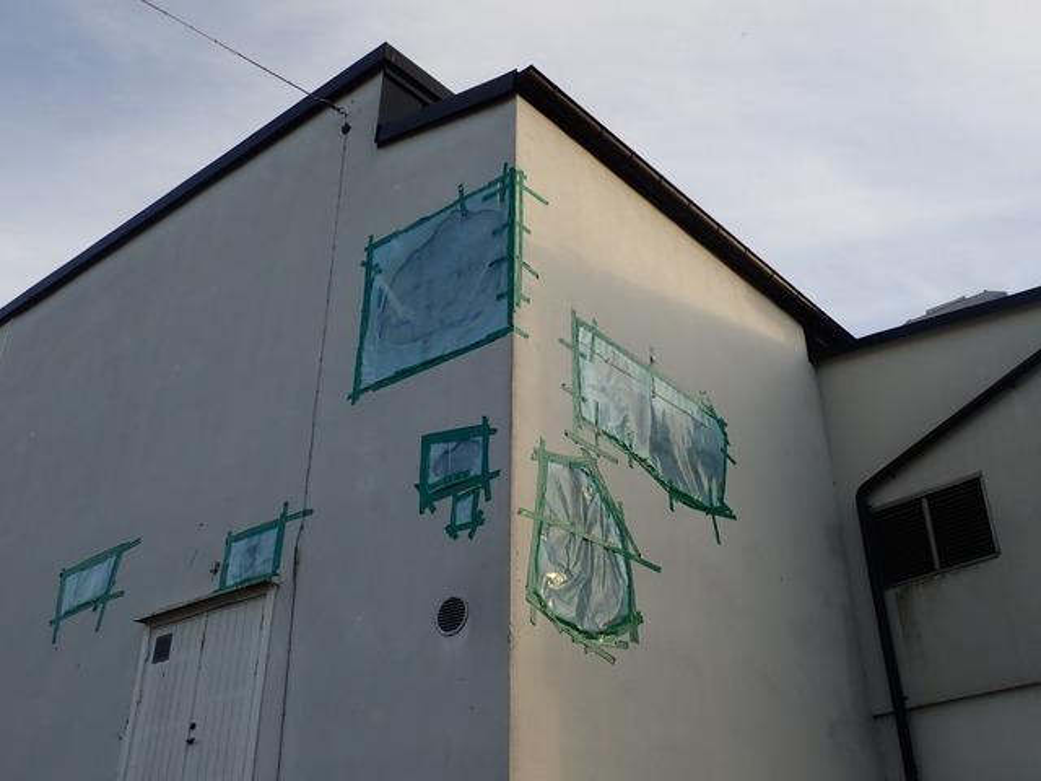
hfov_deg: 52.6
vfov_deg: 40.7
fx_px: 1053
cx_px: 520
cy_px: 390
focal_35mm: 35
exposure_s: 1/250
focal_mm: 6.42
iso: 100
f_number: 3.5
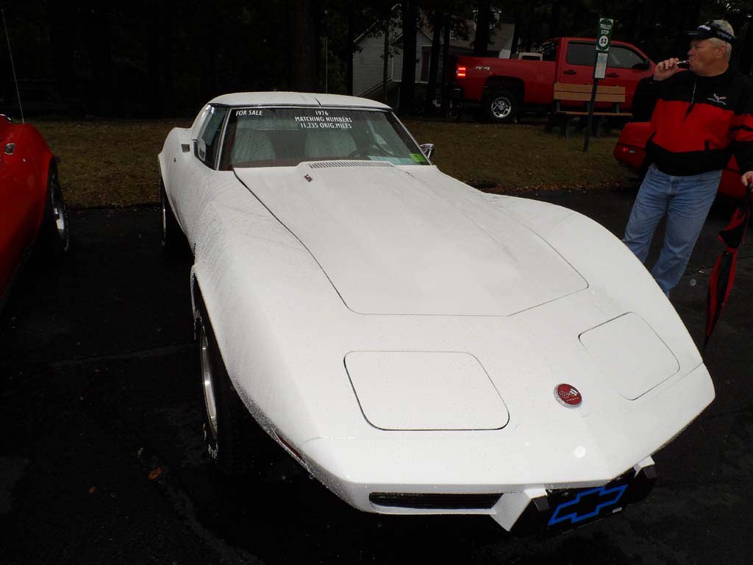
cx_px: 376
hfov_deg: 71.6
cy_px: 282
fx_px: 522
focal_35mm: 24
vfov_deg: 56.8
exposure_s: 1/500
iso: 120
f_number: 4.5
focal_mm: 4
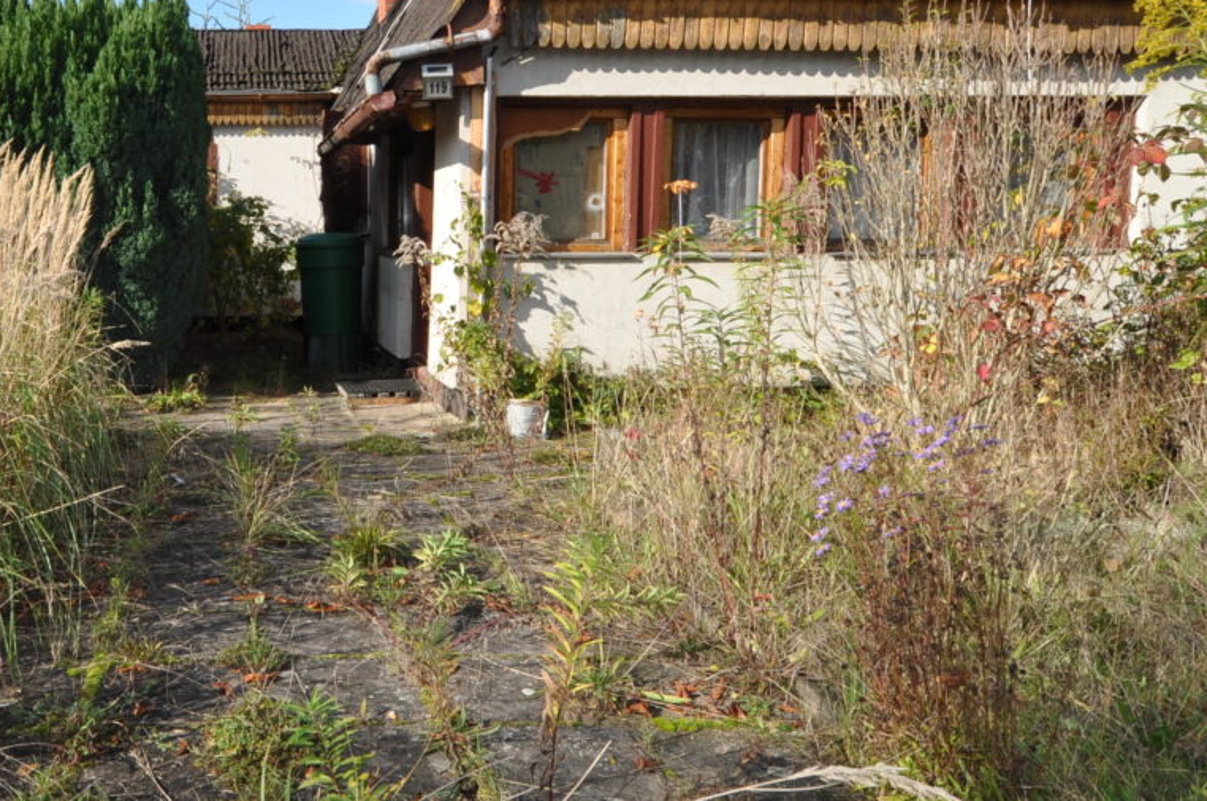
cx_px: 260
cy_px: 290
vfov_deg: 40.7
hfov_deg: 55.1
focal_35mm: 32
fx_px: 1072
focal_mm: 10
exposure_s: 1/200
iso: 200
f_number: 10
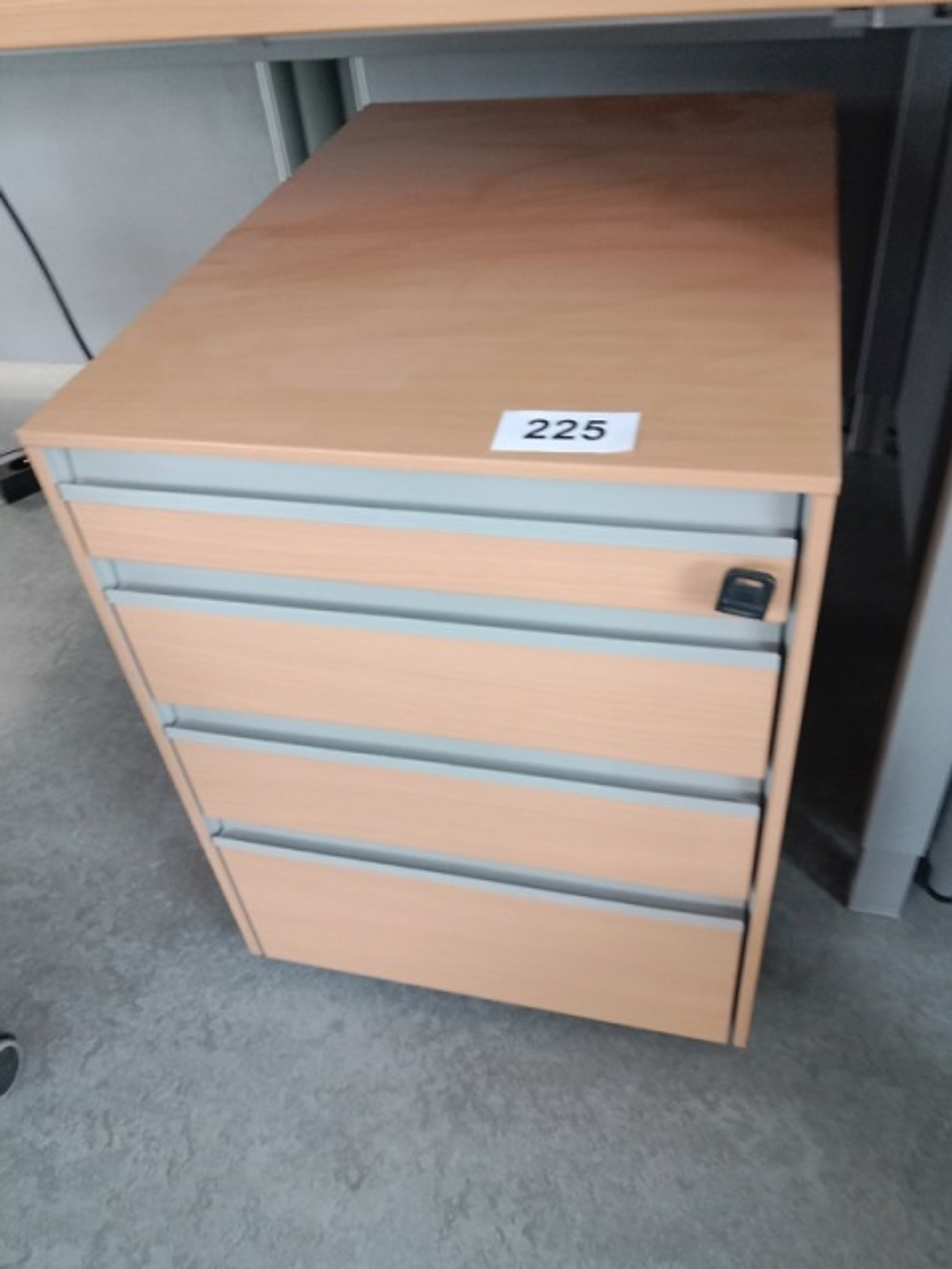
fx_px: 990
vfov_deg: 65.3
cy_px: 634
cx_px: 476
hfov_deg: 51.4
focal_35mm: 27
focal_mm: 3.65
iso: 851
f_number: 2.2
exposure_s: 1/16.7
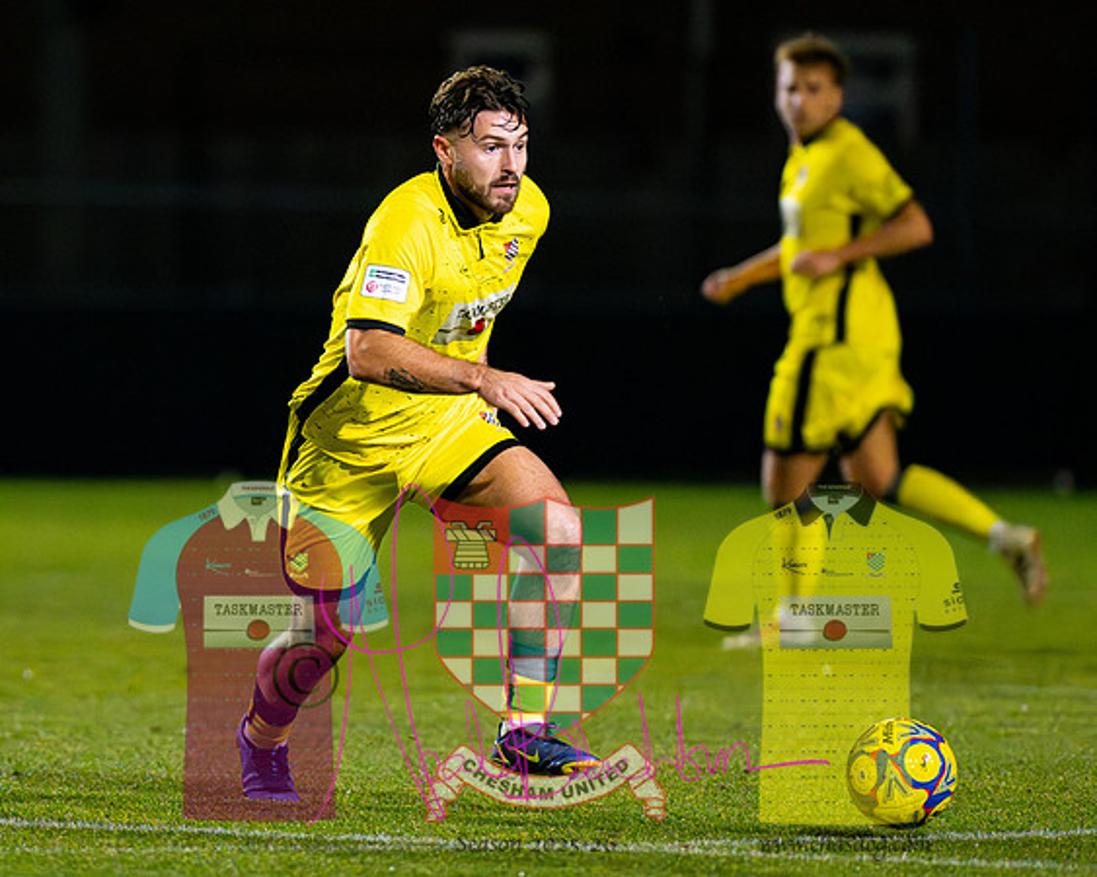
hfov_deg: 3.6
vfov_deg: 2.9
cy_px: 247
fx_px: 17549
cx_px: 292
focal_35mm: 541
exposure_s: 1/1250
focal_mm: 300
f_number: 2.8
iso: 8000
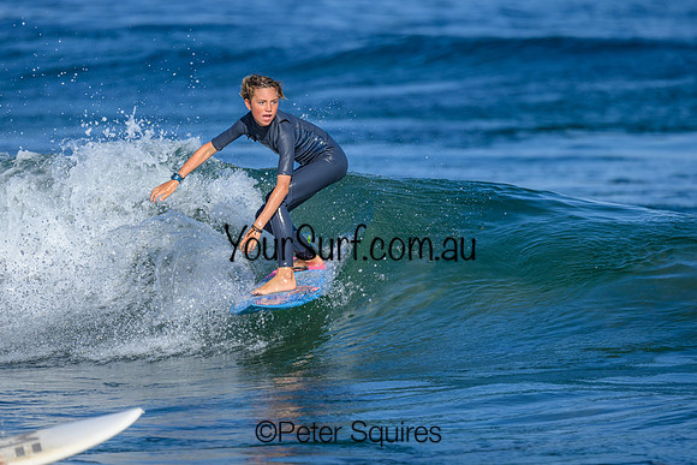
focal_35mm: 981
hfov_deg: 2.1
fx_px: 18995
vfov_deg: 1.4
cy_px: 208
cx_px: 370
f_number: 6.3
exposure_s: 1/2000
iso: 360
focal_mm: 800
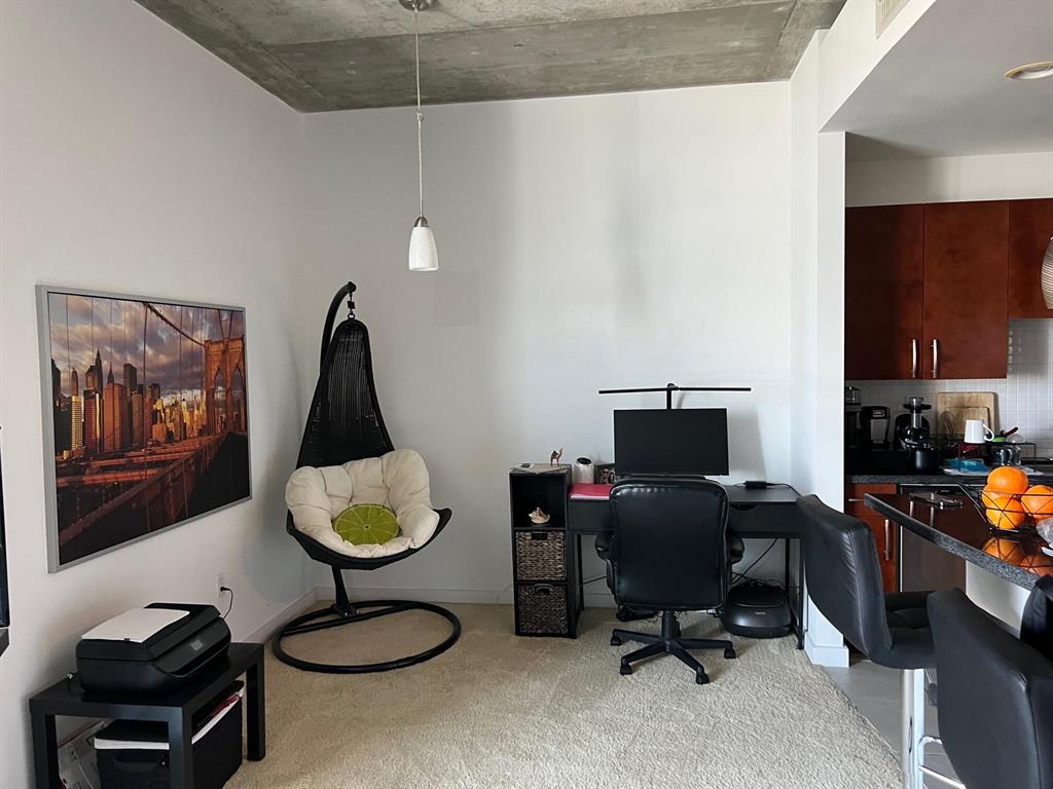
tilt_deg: -1.9
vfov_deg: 53.1
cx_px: 526
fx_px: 791
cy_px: 394
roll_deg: +0.7
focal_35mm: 26
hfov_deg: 67.3
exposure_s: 1/60
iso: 250
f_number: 1.5
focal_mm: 5.7
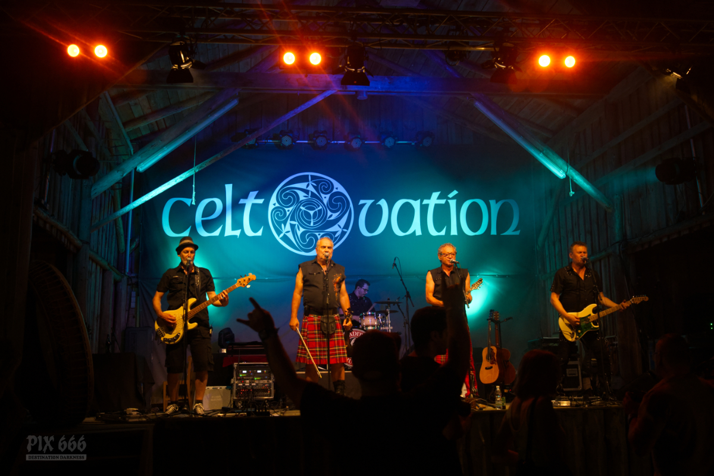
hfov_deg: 53.2
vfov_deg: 36.8
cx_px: 357
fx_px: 714
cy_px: 238
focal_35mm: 36
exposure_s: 1/250
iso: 3200
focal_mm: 36
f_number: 4
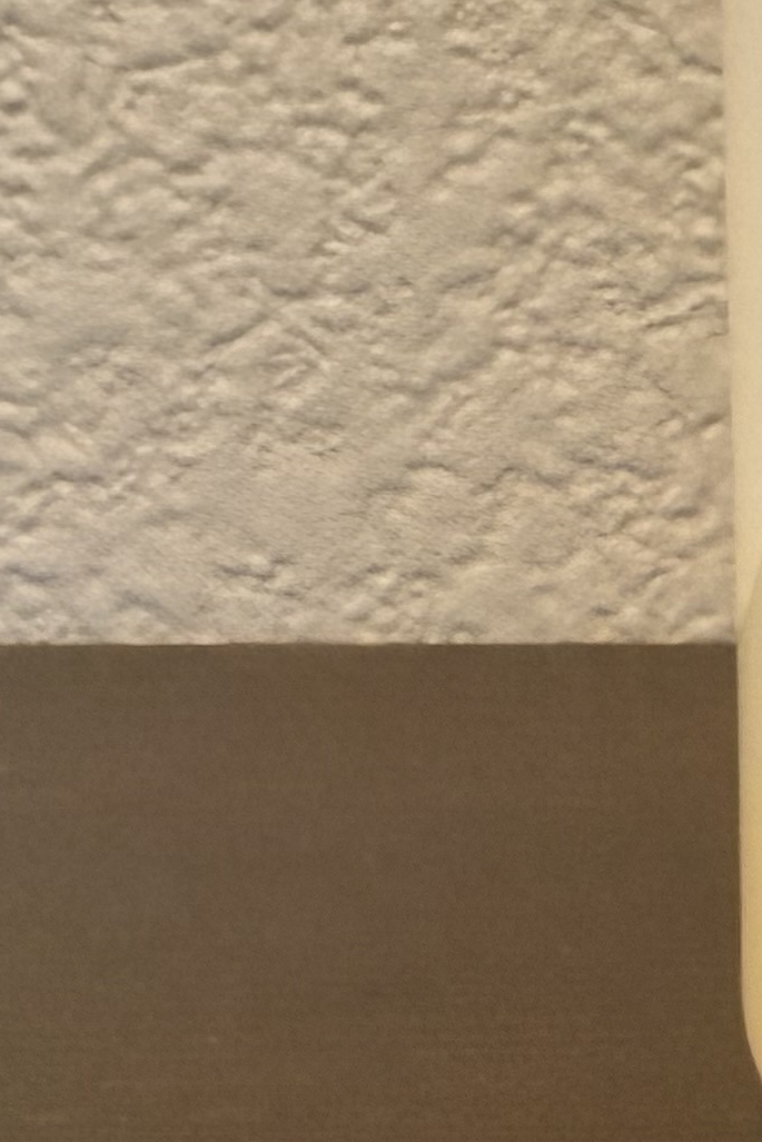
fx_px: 3110
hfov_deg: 12.4
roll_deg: -0.7
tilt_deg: -12.0
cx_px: 1515
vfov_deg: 20.8
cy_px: 397
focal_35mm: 98
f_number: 2.2
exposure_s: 1/59
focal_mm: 2.22
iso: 320
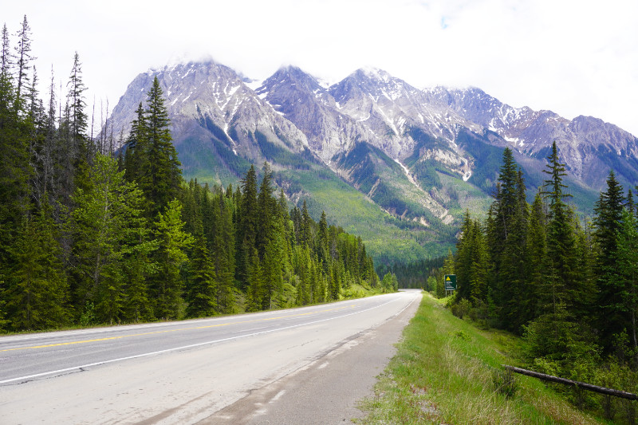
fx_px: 664
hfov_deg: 51.3
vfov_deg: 35.5
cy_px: 212
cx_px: 319
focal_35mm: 38
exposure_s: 1/100
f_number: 8
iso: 100
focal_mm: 25
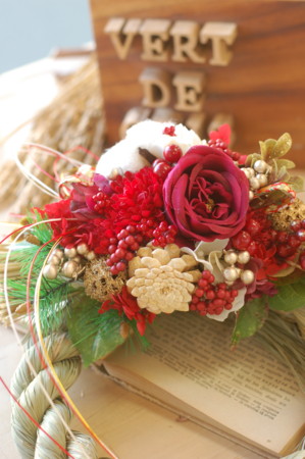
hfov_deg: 18.1
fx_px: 955
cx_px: 152
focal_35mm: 75
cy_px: 230
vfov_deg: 27.0
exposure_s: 1/50
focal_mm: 50
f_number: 3.5
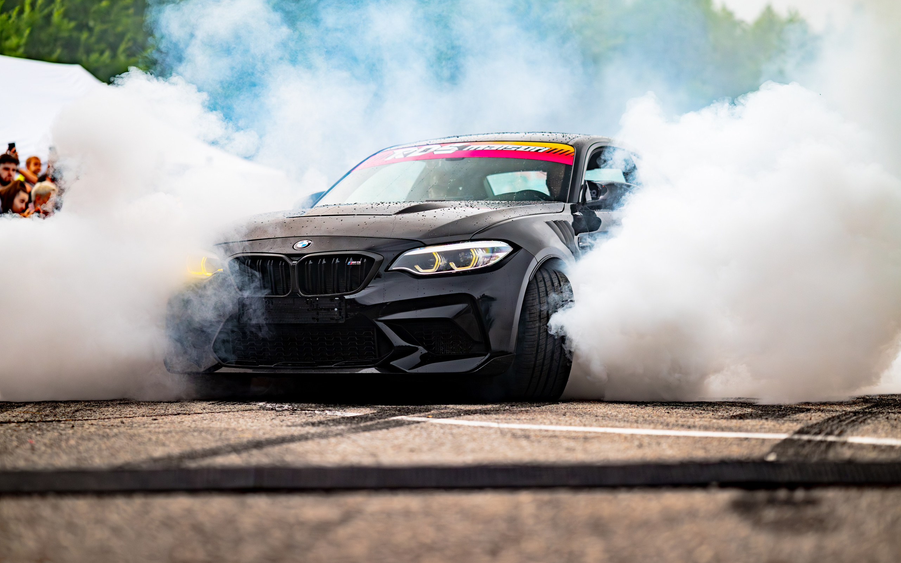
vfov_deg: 15.0
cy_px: 284
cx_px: 452
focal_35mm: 87
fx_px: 2136
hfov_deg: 23.8
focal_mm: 85
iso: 800
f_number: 2.2
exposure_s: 1/640
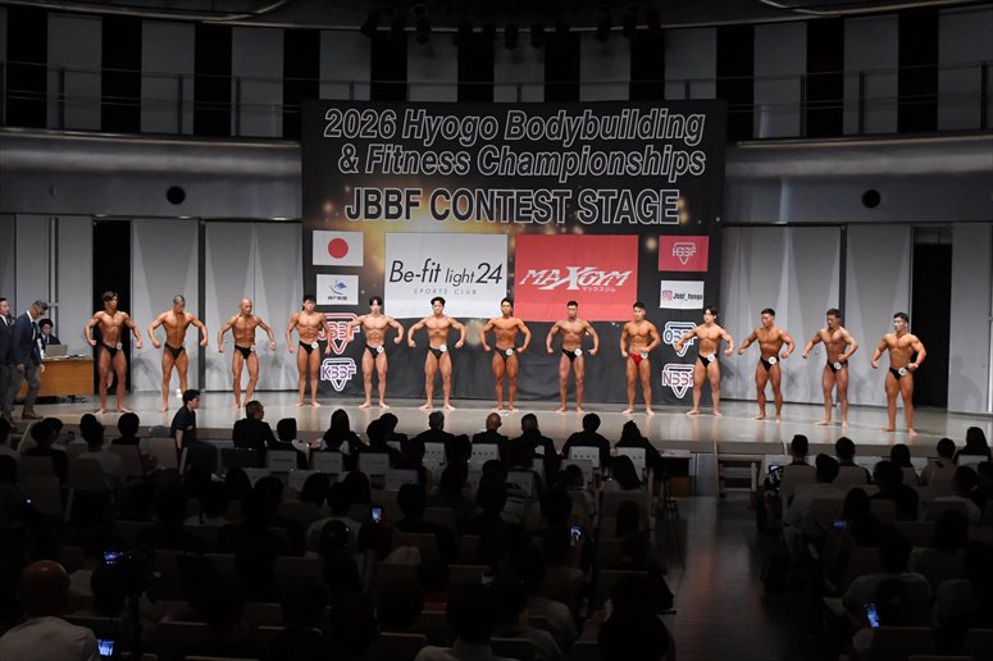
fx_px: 1158
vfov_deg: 31.9
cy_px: 330
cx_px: 496
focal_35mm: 42
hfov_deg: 46.4
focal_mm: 28
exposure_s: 1/400
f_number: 5.6
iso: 6400
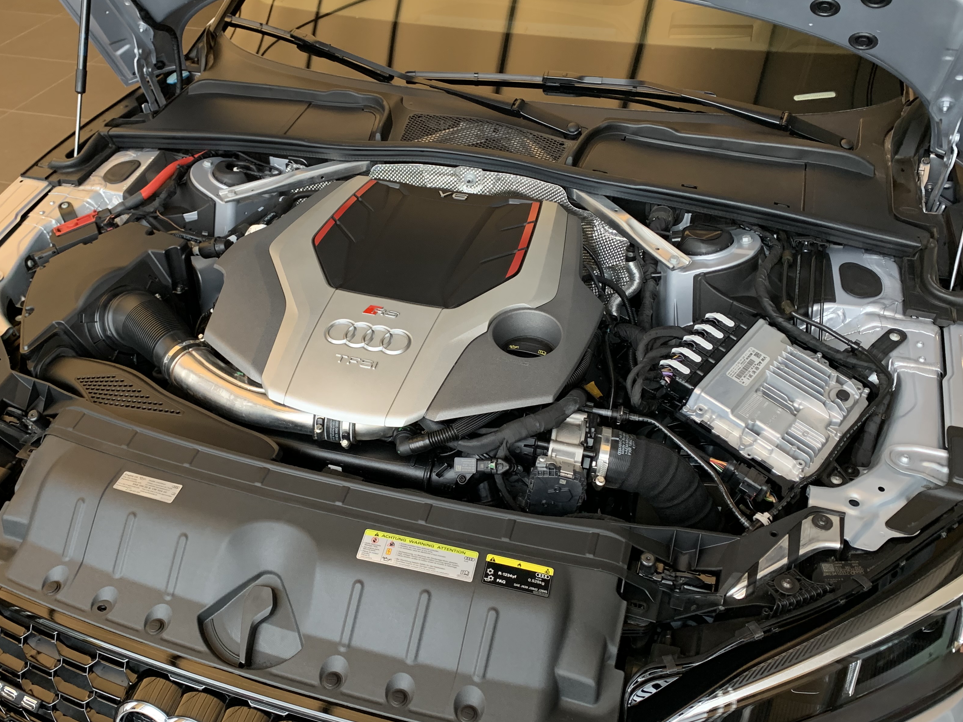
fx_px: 918
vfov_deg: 42.9
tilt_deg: -36.5
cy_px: 344
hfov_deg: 55.2
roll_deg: +1.7
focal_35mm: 33
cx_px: 424
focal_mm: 4.25
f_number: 1.8
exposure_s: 1/60
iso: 160
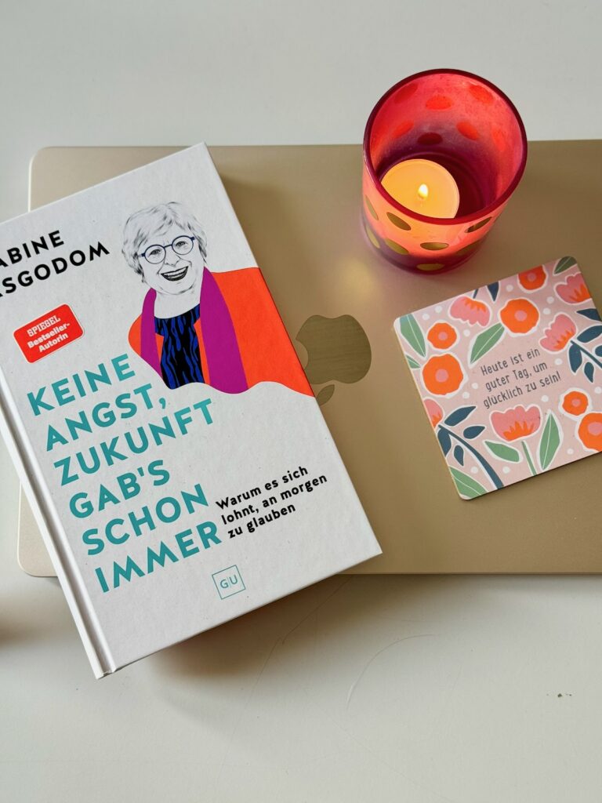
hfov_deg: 30.3
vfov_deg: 39.7
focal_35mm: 48
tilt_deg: -79.6
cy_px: 402
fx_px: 1113
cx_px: 301
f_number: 1.78
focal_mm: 6.76
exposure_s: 1/76
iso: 100
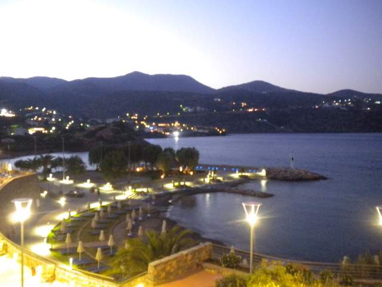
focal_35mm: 35
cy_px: 144
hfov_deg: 52.6
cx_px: 191
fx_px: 386
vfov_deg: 40.7
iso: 800
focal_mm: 6.3
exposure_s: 1/1.25
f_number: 3.1
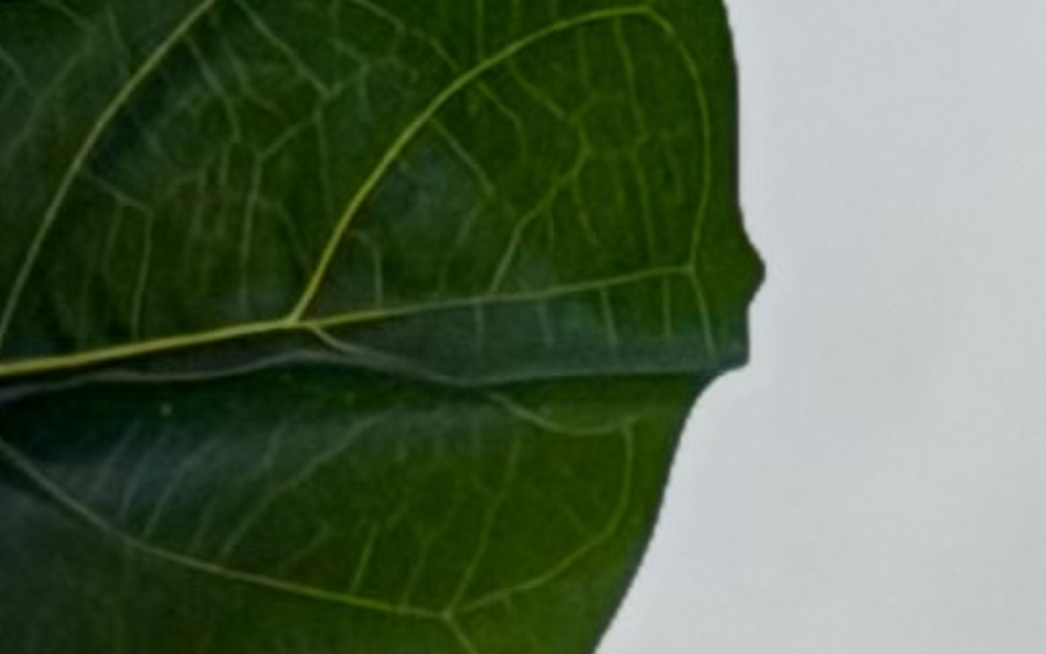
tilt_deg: -32.7
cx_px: 532
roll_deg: +6.1
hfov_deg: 4.0
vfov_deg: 2.3
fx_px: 14826
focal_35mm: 520
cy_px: 5206
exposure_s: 1/100
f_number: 1.78
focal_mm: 6.76
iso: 50
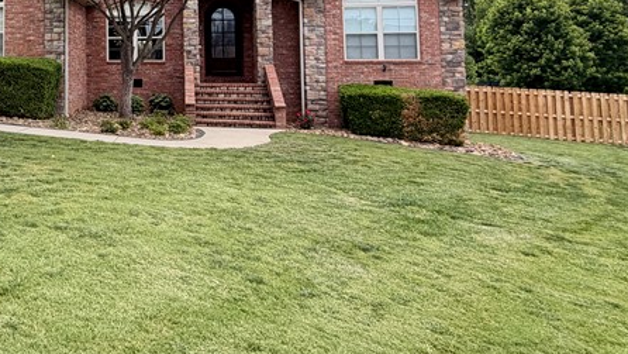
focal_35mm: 35
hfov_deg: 48.4
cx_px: 25
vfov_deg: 32.0
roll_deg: +0.1
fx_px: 583
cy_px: 31
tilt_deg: +4.0
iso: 64
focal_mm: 2.22
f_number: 2.2
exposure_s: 1/455
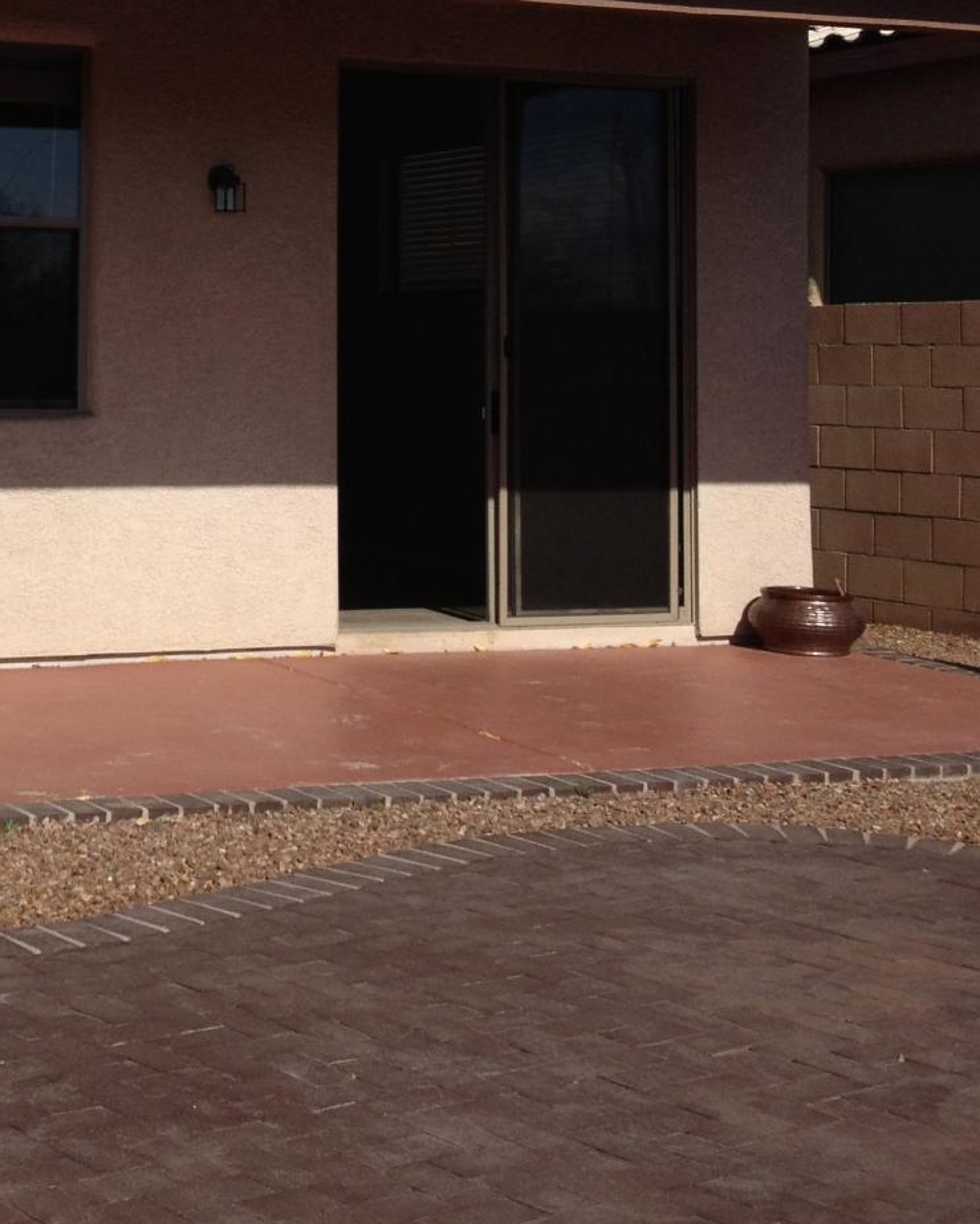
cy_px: 267
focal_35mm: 74
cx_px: 49
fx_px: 2682
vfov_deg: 25.3
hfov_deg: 20.2
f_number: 2.4
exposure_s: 1/3460
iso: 50
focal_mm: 4.28
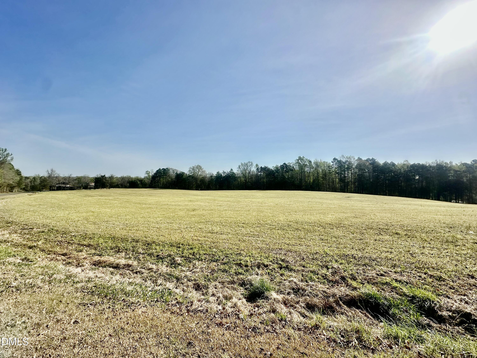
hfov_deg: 102.1
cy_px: 179
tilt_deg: +1.4
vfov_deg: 85.7
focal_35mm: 14
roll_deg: -1.4
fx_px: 193
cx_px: 238
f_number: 2.2
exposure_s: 1/4831
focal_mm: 2.22
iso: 50
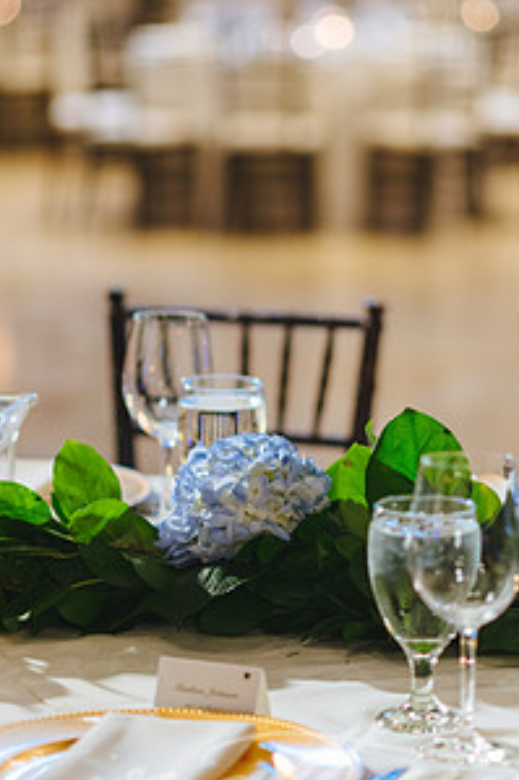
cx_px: 334
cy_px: 305
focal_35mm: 128
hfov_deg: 10.7
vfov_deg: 16.0
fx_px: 2771
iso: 1600
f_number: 2
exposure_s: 1/125
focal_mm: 85
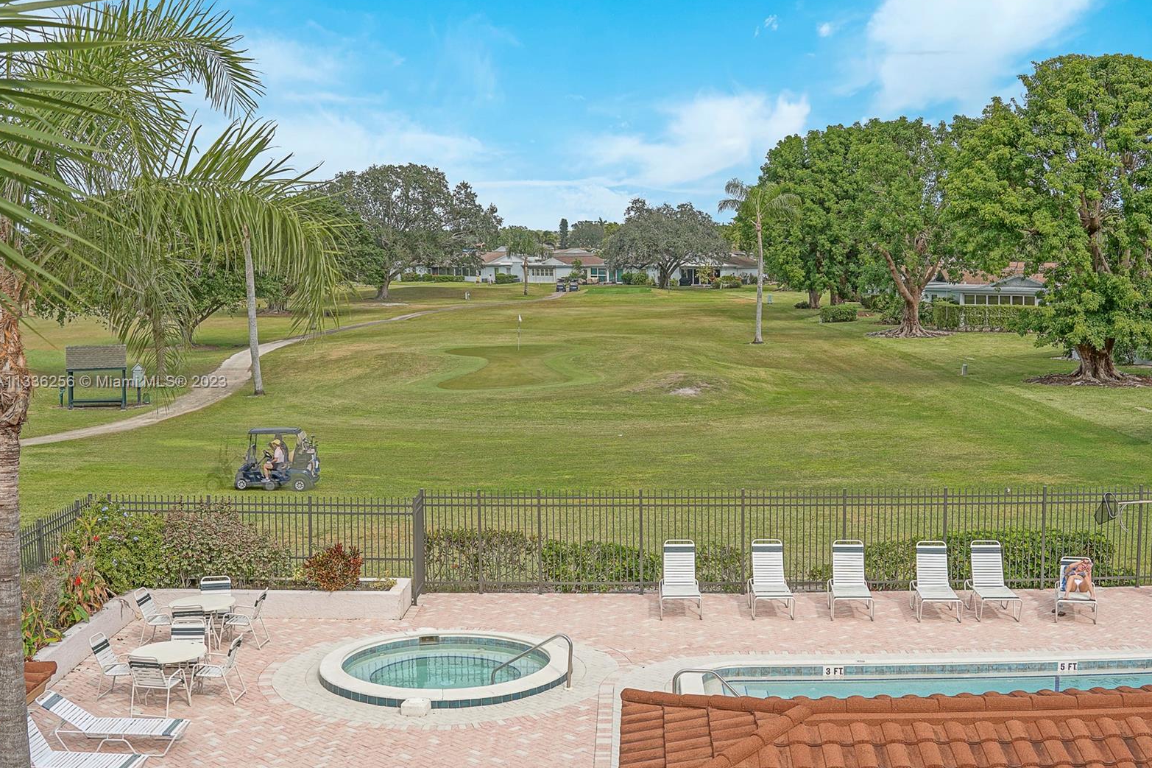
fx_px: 1472
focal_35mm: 46
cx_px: 580
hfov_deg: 42.7
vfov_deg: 29.2
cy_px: 383
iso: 250
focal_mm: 30
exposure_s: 1/1000
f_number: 6.3
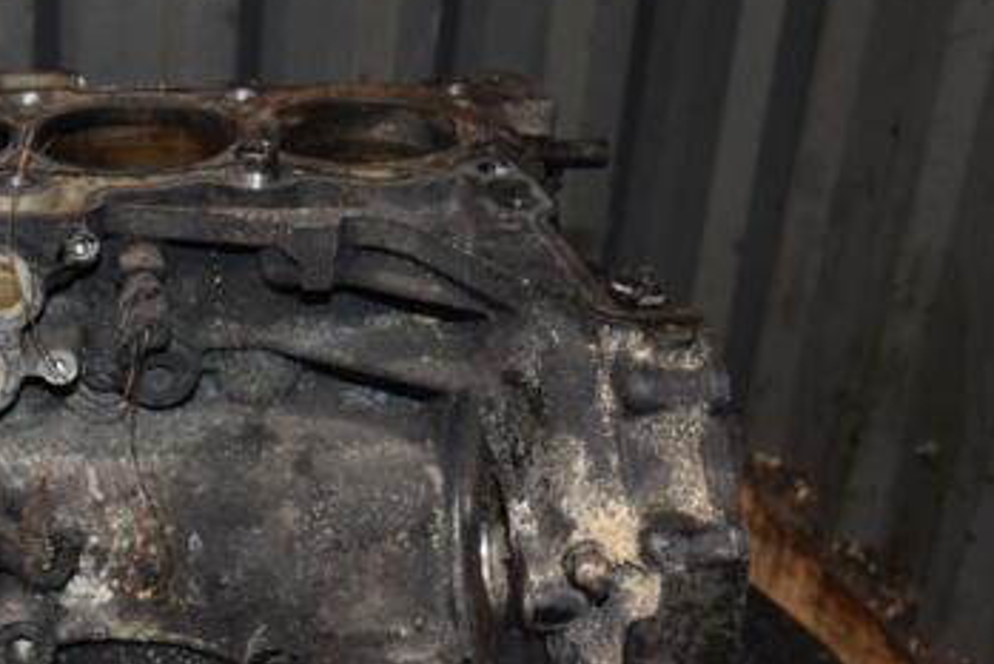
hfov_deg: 29.1
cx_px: 145
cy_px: 393
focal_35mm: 67
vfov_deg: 20.3
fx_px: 1851
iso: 800
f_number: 5
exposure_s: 1/60
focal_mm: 26
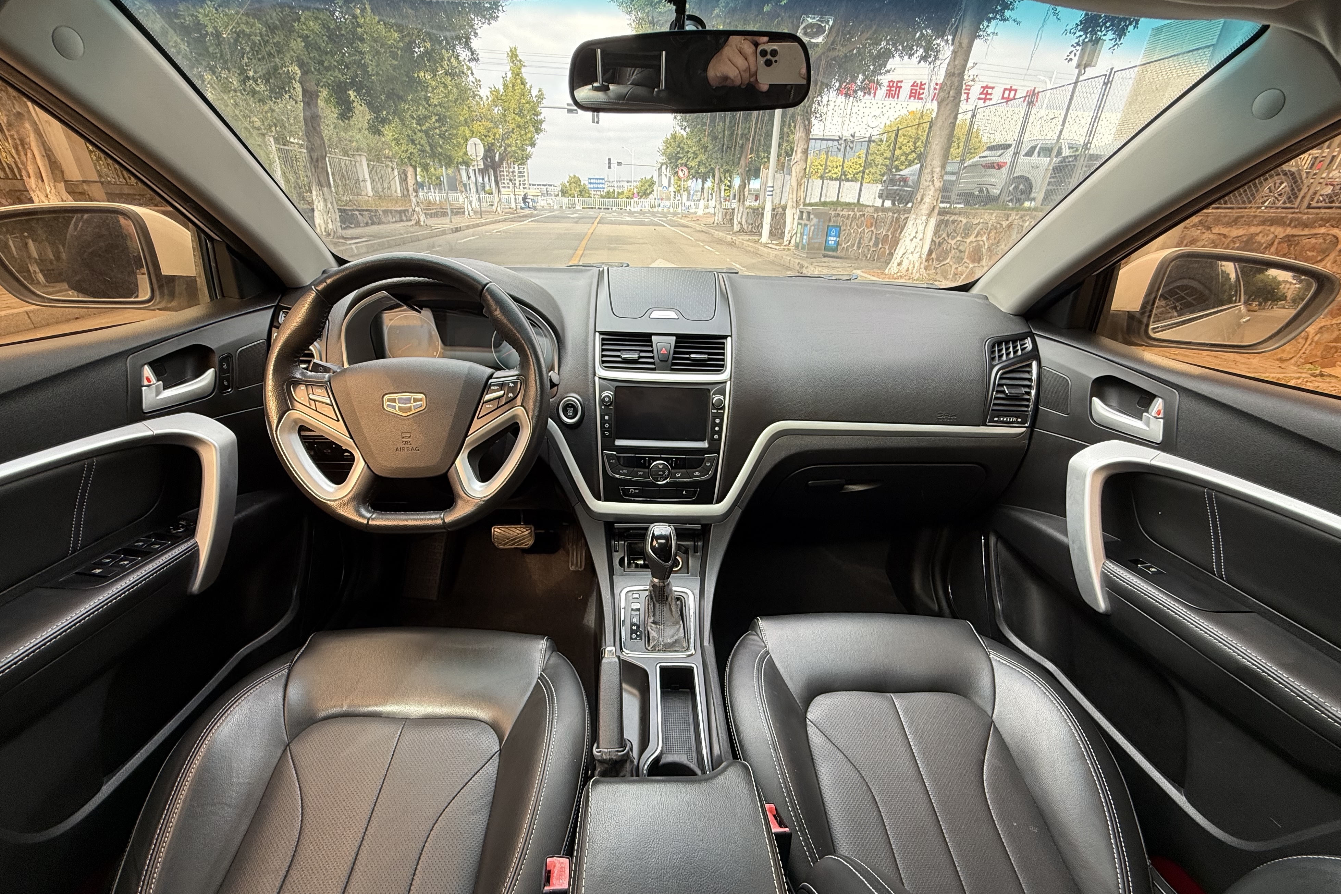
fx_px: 559
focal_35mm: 15
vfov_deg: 76.9
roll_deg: -2.0
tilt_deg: -28.4
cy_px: 512
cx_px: 652
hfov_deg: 100.4
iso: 100
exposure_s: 1/99
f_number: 2.2
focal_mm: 2.22
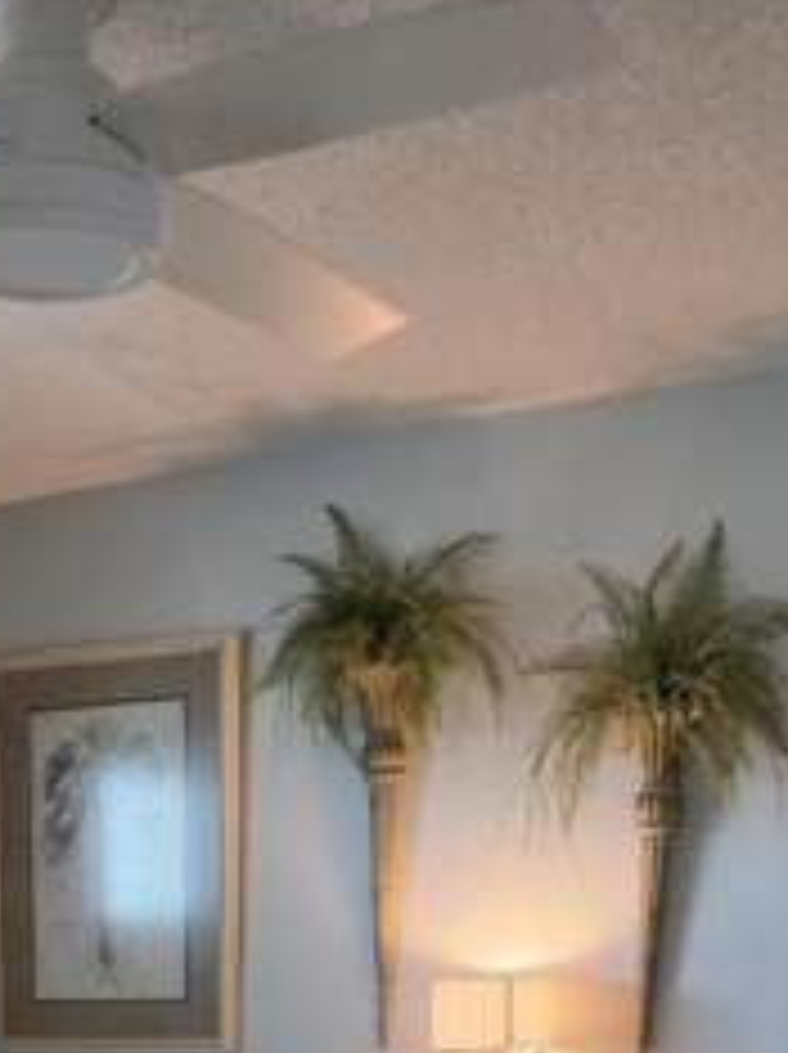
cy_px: 1395
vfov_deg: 26.0
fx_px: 1916
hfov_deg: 22.7
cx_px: 81
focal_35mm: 63
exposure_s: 1/120
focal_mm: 6.3
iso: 200
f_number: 1.7
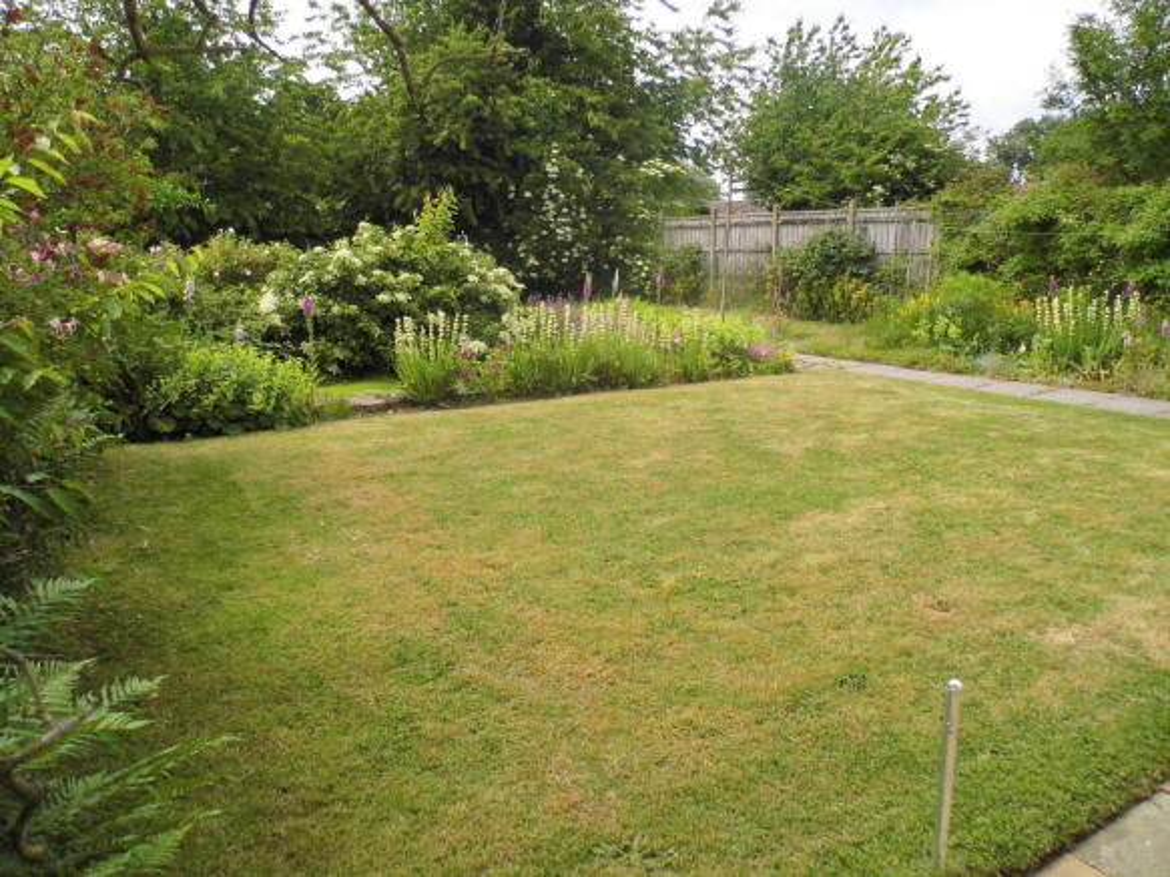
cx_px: 585
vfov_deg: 54.9
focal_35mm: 25
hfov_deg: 69.4
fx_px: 845
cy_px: 438
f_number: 3.1
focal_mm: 4.5
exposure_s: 1/800
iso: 100
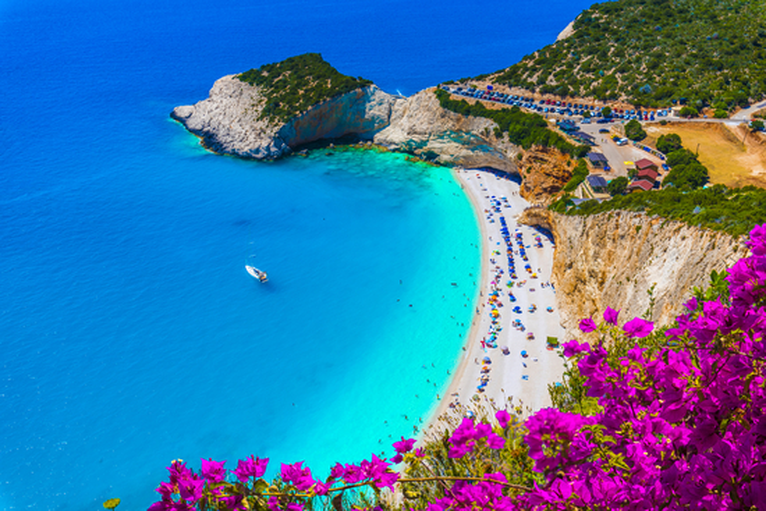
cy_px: 256
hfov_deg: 61.9
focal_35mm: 30
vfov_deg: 43.6
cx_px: 383
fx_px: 638
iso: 100
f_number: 11
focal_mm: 30
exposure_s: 1/250
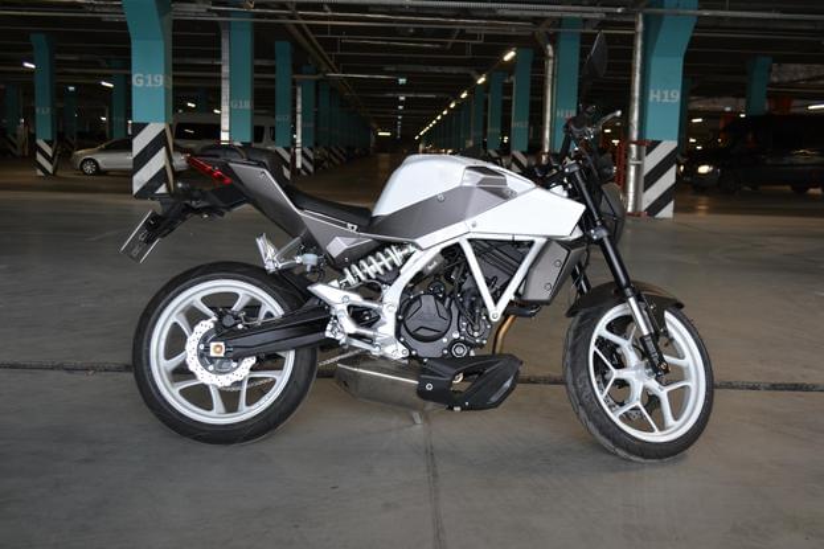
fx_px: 824
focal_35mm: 36
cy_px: 274
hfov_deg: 53.1
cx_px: 412
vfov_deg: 36.9
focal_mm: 24
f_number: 4
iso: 400
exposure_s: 1/40
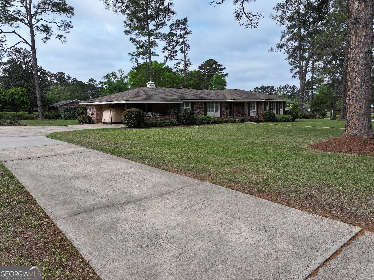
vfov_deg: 56.8
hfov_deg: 71.6
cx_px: 187
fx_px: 259
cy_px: 140
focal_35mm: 24
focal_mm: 12.29
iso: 110
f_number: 2.8
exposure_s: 1/1250
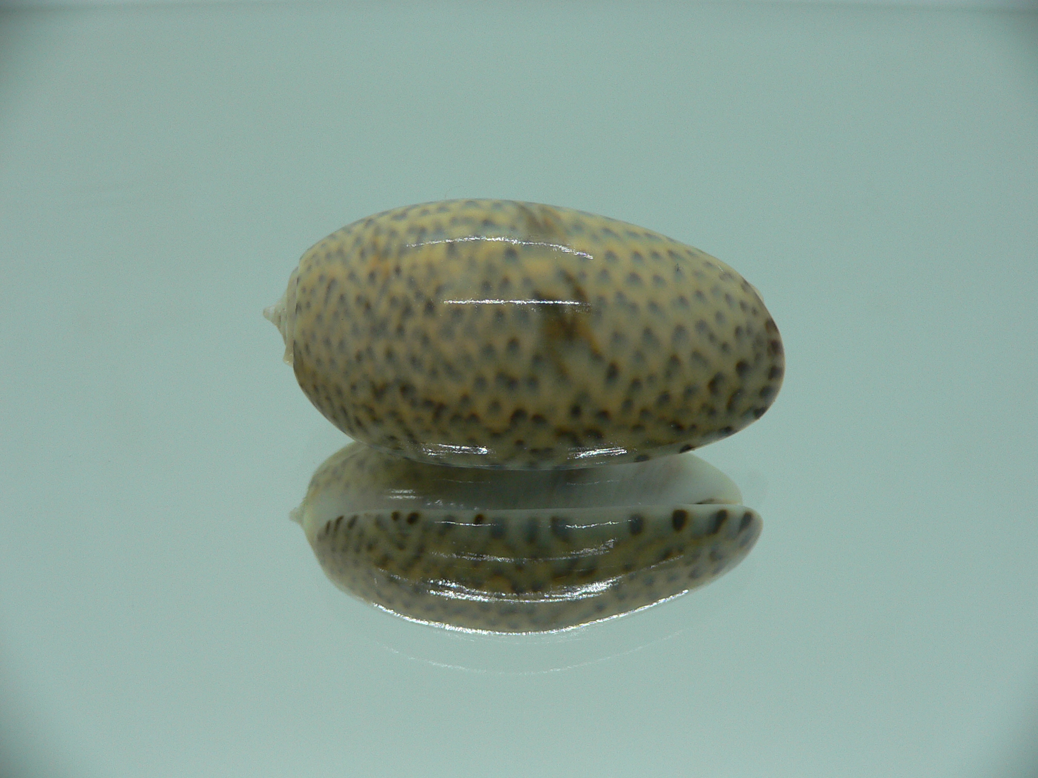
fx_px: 1050
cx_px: 519
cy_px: 389
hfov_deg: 52.6
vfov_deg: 40.7
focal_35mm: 35
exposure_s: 1/60
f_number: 2.8
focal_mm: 4.6
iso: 80
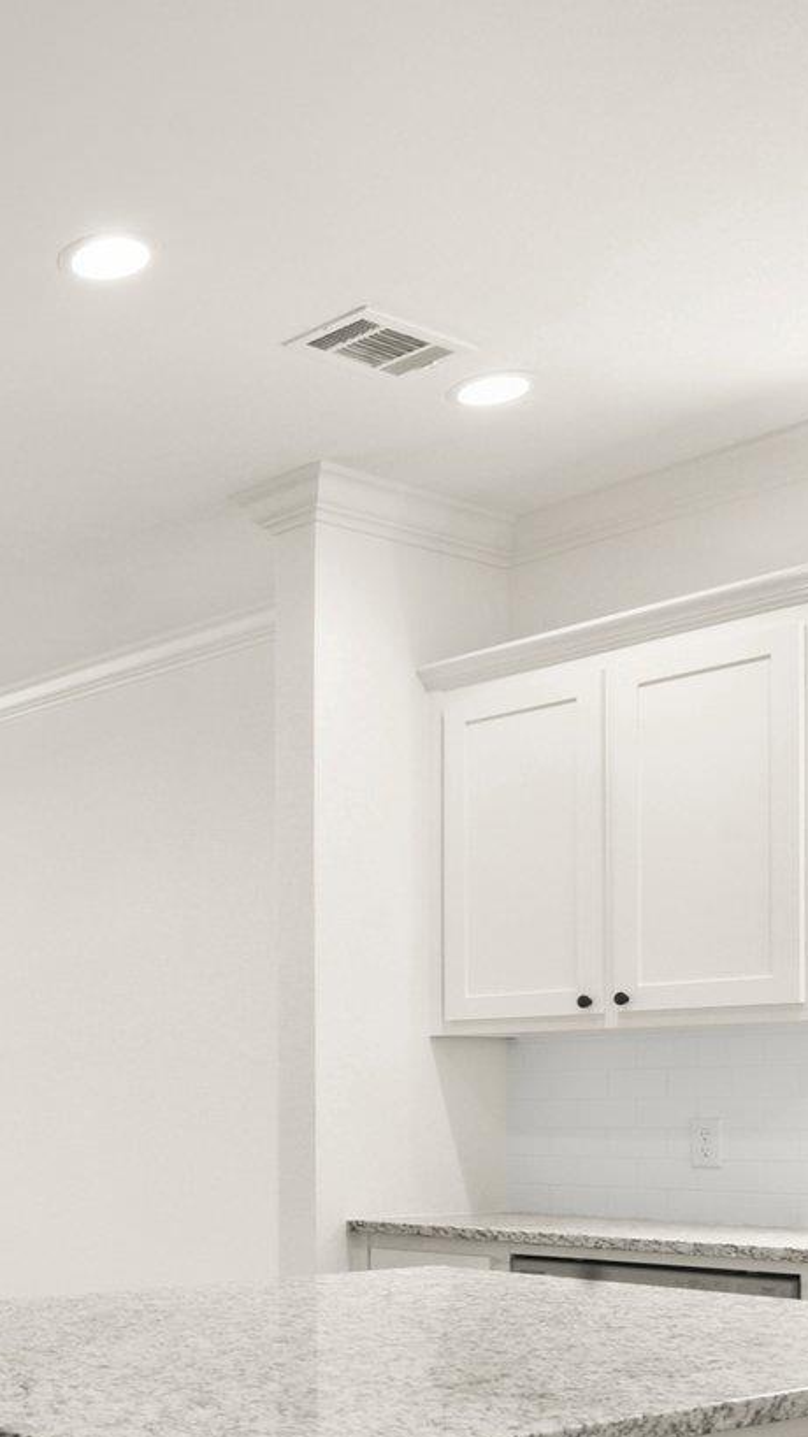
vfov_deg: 46.6
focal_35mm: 42
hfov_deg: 24.0
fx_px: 1600
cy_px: 1074
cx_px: -309
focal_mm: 16
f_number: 10
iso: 320
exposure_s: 1/15
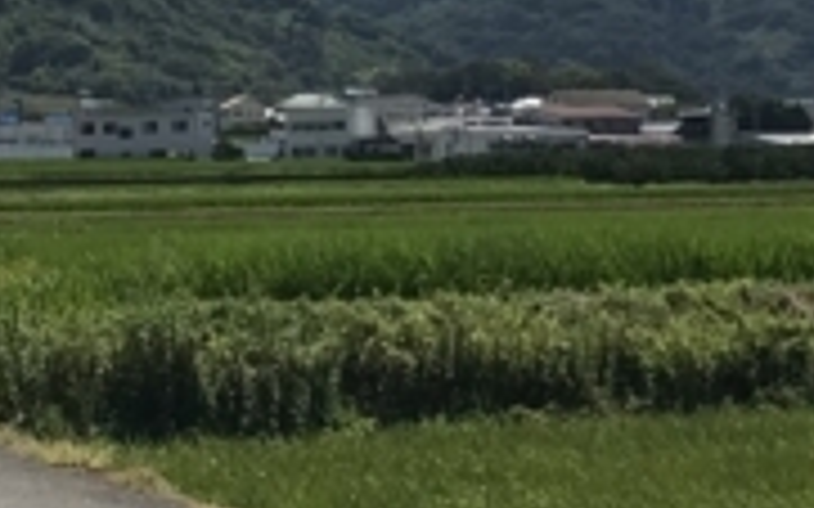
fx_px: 3726
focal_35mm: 168
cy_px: 157
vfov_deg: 7.8
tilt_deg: +3.5
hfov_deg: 12.5
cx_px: 495
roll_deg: +1.2
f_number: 1.8
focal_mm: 3.99
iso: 20
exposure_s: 1/3690
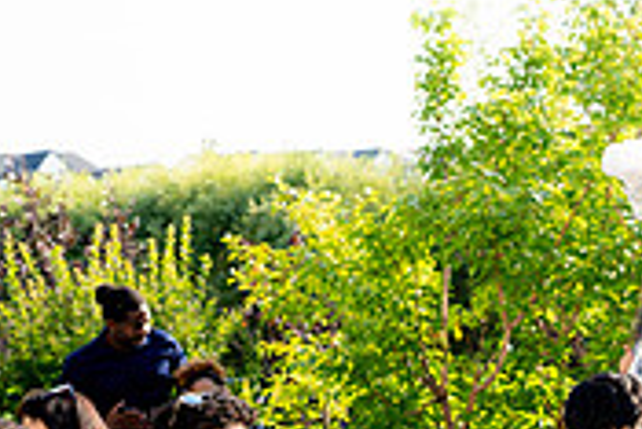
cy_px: 438
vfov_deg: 14.5
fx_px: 1660
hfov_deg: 18.4
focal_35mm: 93
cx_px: 1060
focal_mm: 28
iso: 200
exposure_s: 1/640
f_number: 3.5
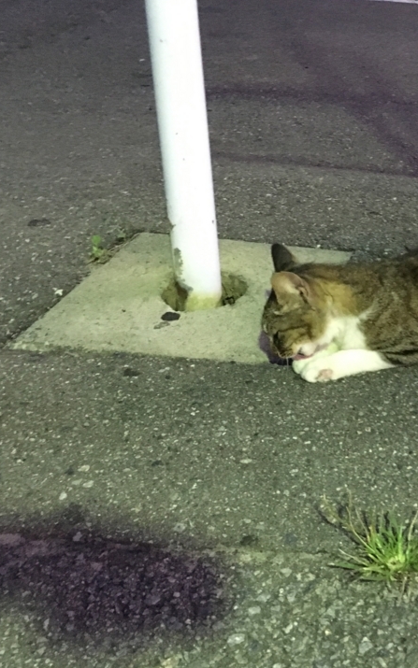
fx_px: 802
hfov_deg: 27.3
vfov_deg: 45.3
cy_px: 350
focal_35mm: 44
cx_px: 431
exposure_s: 1/15
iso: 320
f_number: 2.2
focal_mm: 4.15
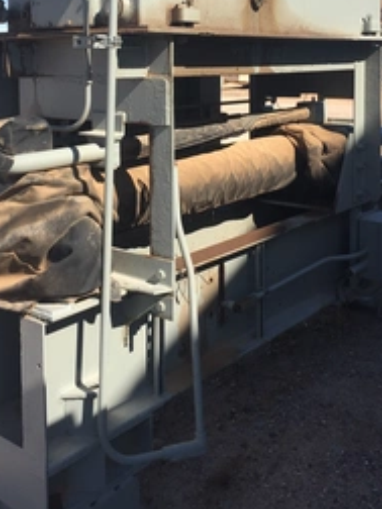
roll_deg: +0.5
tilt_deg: -0.2
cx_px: 146
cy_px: 113
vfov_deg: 39.8
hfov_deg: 31.4
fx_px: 677
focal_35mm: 46
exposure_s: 1/1319
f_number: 2.2
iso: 32
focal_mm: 4.15
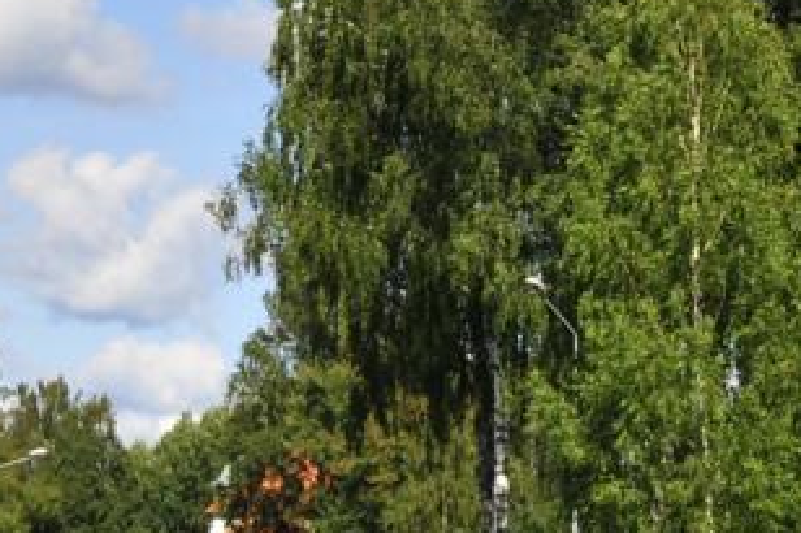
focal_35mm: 190
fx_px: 4225
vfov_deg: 7.2
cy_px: 424
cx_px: 445
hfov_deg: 10.8
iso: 200
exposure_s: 1/640
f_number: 7.1
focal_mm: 26
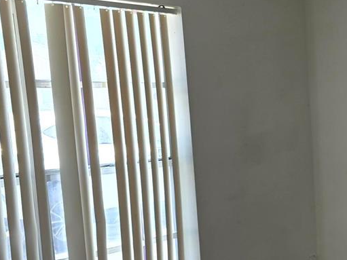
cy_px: 218
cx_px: 436
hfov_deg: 24.1
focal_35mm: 72
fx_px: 722
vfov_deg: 20.1
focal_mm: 6.3
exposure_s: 1/180
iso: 50
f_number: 1.7
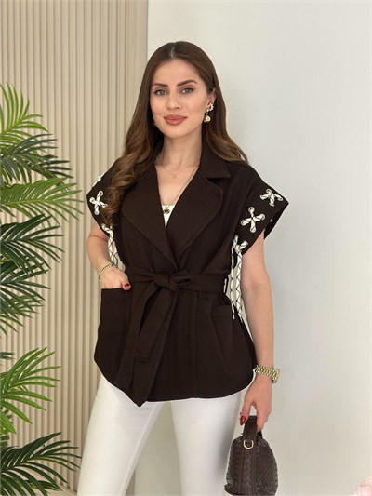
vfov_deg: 39.6
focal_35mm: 48
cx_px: 186
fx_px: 687
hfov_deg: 30.3
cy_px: 248
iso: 80
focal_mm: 6.86
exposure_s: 1/293
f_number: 1.78
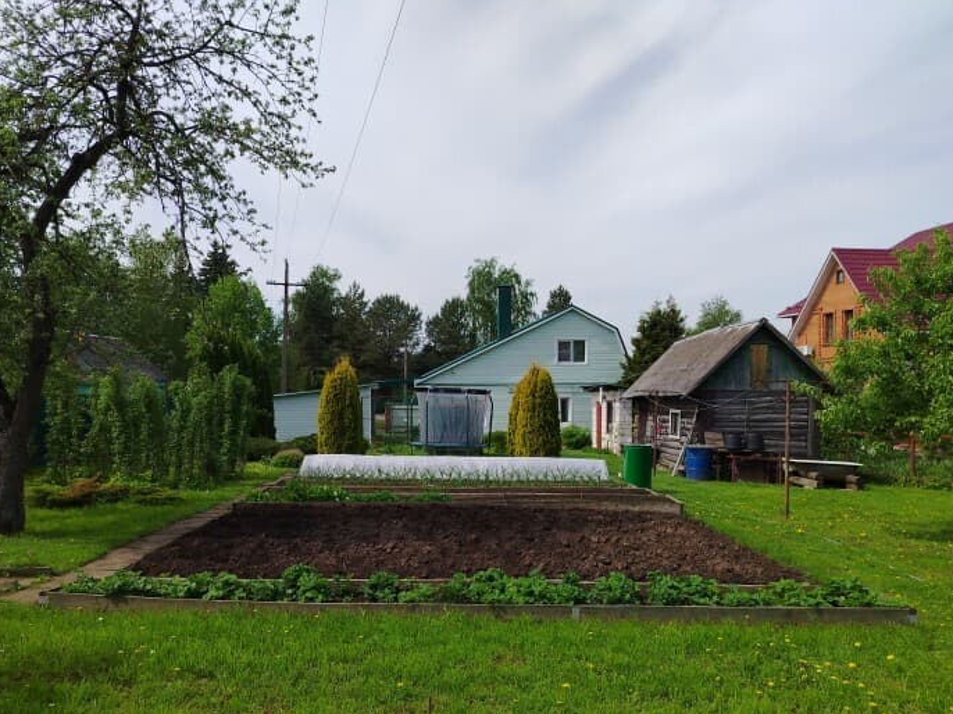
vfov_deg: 49.6
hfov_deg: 63.4
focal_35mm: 28
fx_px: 771
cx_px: 451
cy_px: 404
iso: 50
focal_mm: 5.25
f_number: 1.75
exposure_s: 1/939
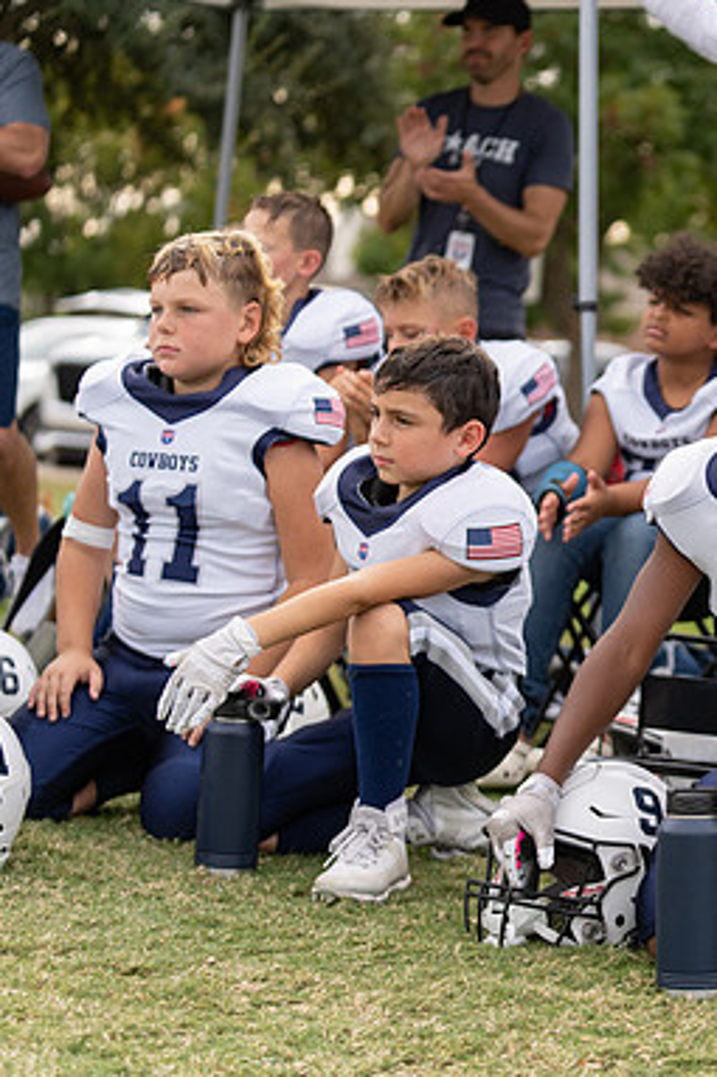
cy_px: 536
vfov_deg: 19.3
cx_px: 790
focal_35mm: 106
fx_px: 3169
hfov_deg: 12.7
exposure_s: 1/1250
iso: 160
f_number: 2.8
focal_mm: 70
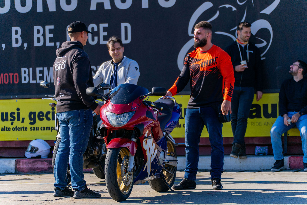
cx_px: 154
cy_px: 102
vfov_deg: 7.9
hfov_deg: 11.8
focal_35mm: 174
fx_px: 1484
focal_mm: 174
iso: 125
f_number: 5.6
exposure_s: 1/1250
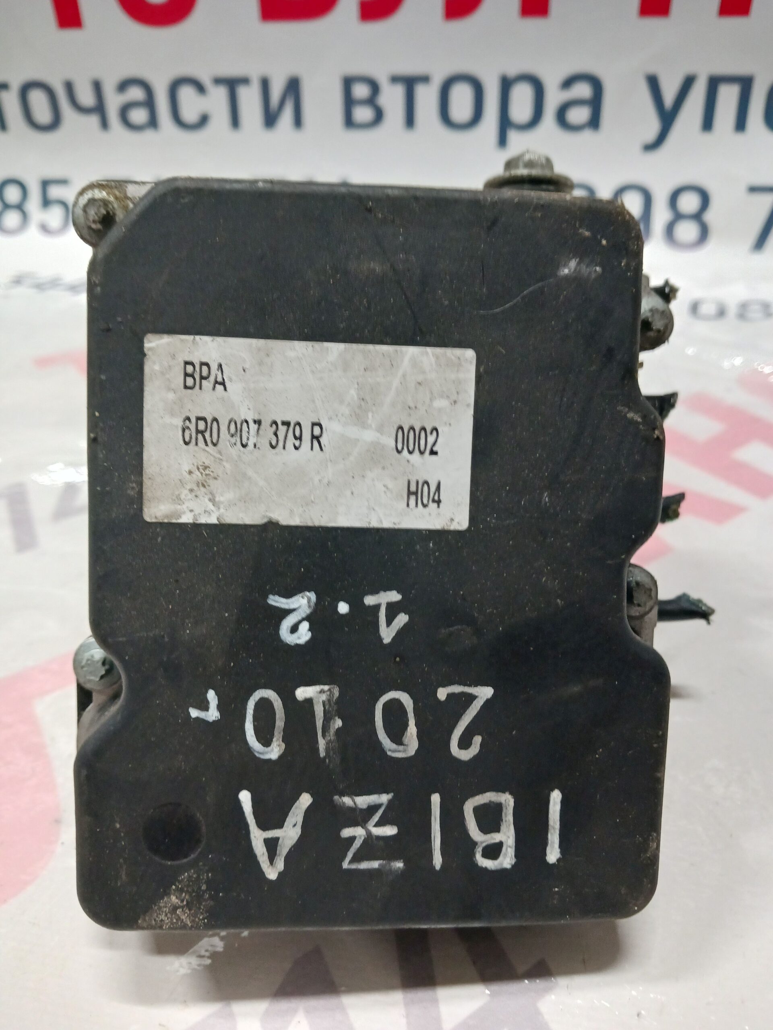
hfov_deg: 51.4
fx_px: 804
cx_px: 386
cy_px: 515
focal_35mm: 27
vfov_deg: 65.3
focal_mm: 4
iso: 400
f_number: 1.8
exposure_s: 1/20
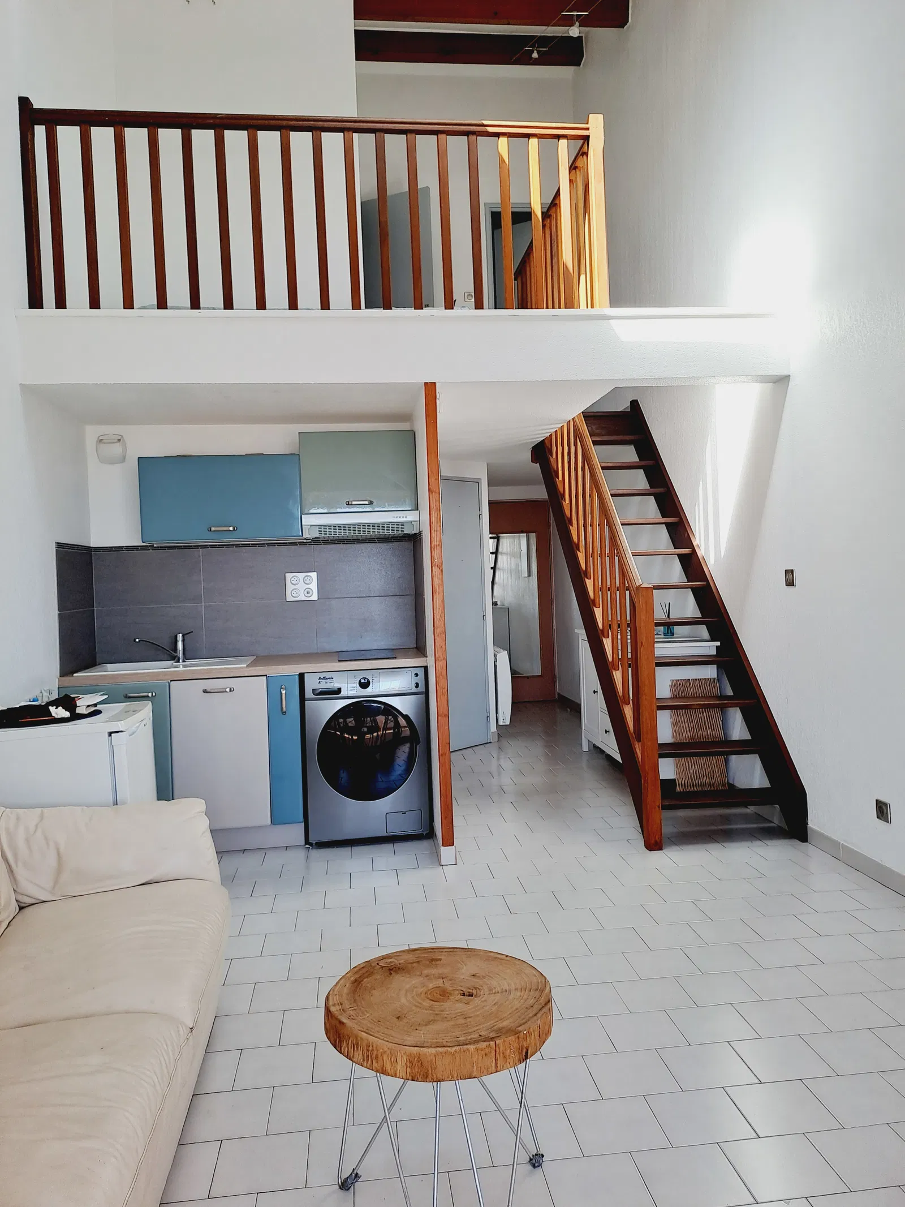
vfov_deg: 69.4
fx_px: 871
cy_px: 604
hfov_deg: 54.9
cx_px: 452
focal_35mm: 25
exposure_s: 1/112
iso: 32
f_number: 1.8
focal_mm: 4.65
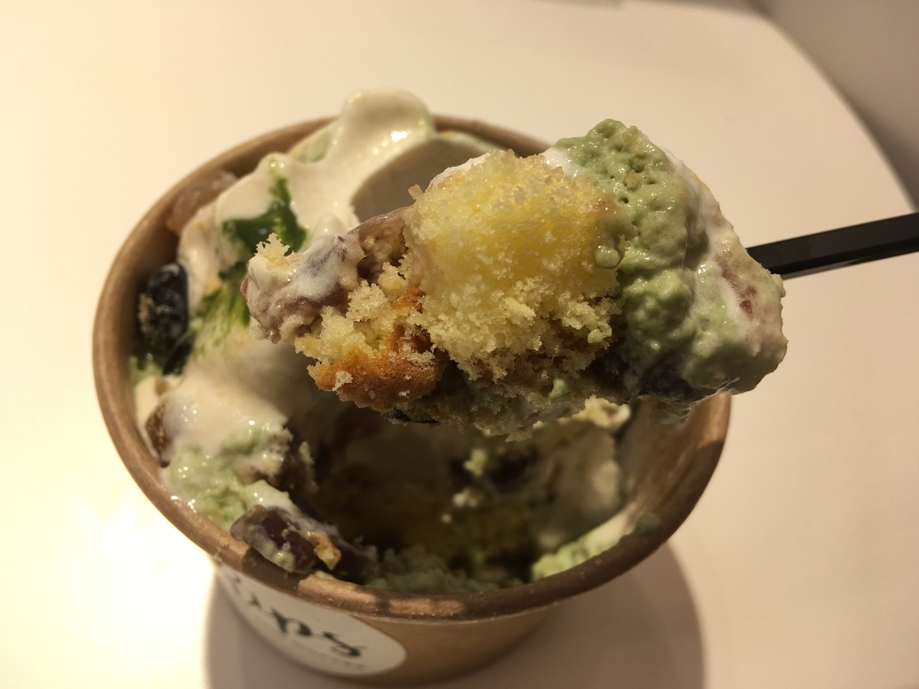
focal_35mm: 29
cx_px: 460
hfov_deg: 61.7
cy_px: 344
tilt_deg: -52.3
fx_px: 770
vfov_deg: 48.2
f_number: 2.2
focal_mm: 4.15
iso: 25
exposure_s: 1/120
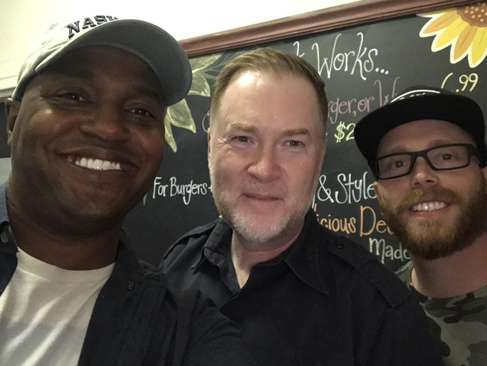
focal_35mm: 32
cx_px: 244
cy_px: 183
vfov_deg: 44.2
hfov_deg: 56.8
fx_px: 450
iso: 500
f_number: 2.2
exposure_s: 1/20
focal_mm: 2.87
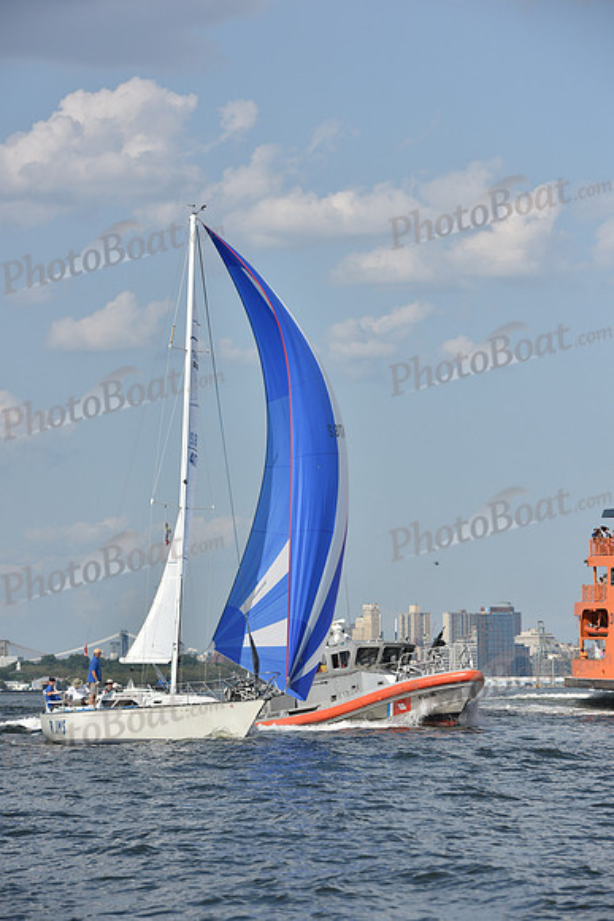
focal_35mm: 155
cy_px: 460
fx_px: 3963
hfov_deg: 8.9
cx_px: 307
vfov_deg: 13.2
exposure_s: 1/1250
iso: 250
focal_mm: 155
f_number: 8
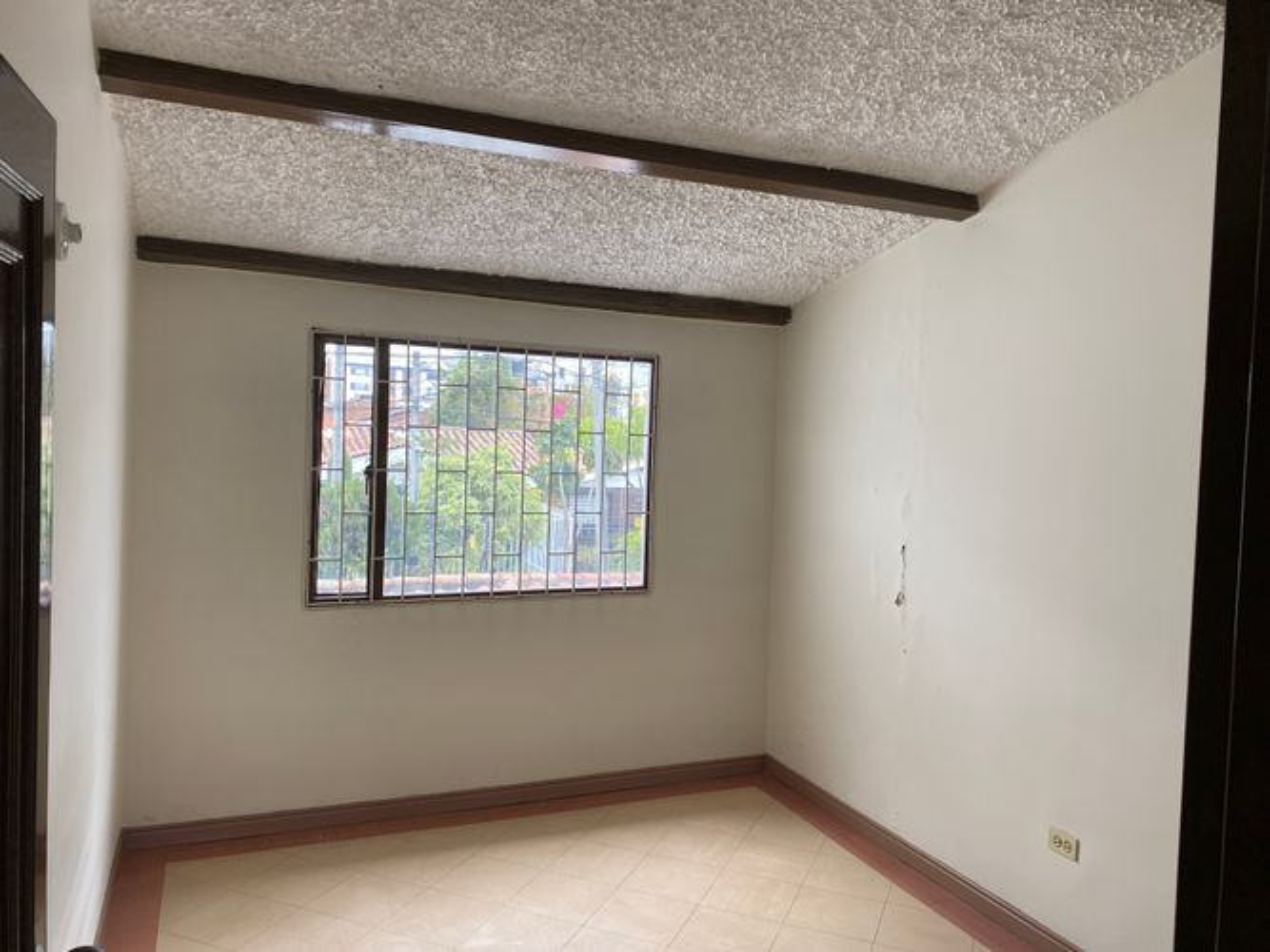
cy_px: 476
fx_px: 954
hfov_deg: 67.3
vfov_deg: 53.0
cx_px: 635
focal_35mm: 26
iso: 32
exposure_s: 1/135
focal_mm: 4.25
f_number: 1.8
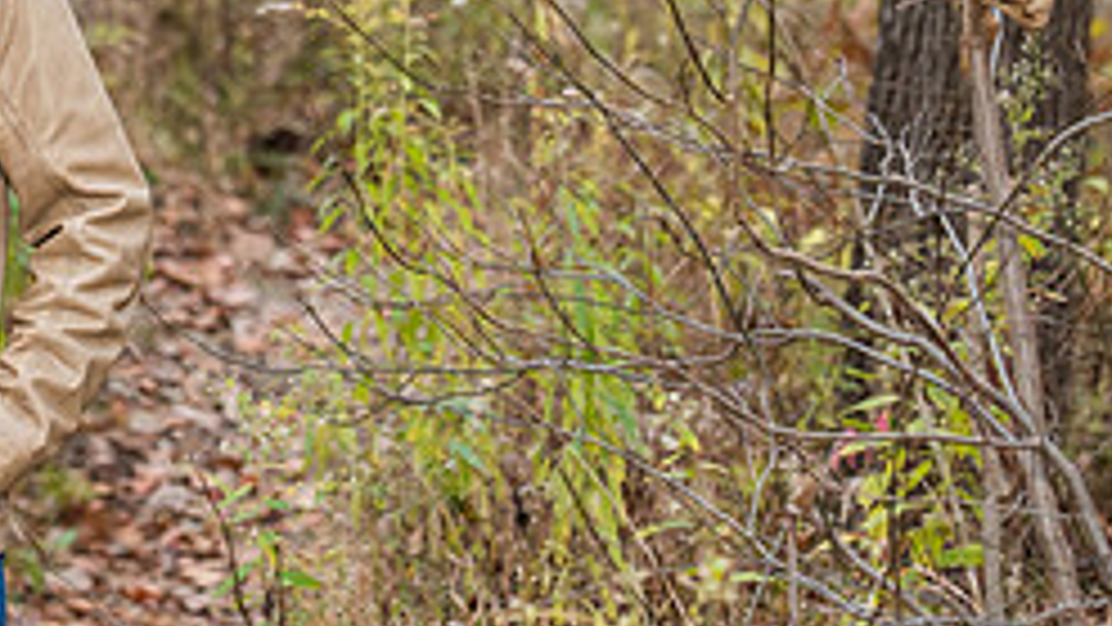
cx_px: 36
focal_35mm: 216
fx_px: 6370
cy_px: -50
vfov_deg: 5.6
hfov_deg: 9.9
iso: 400
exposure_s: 1/200
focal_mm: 85
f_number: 4
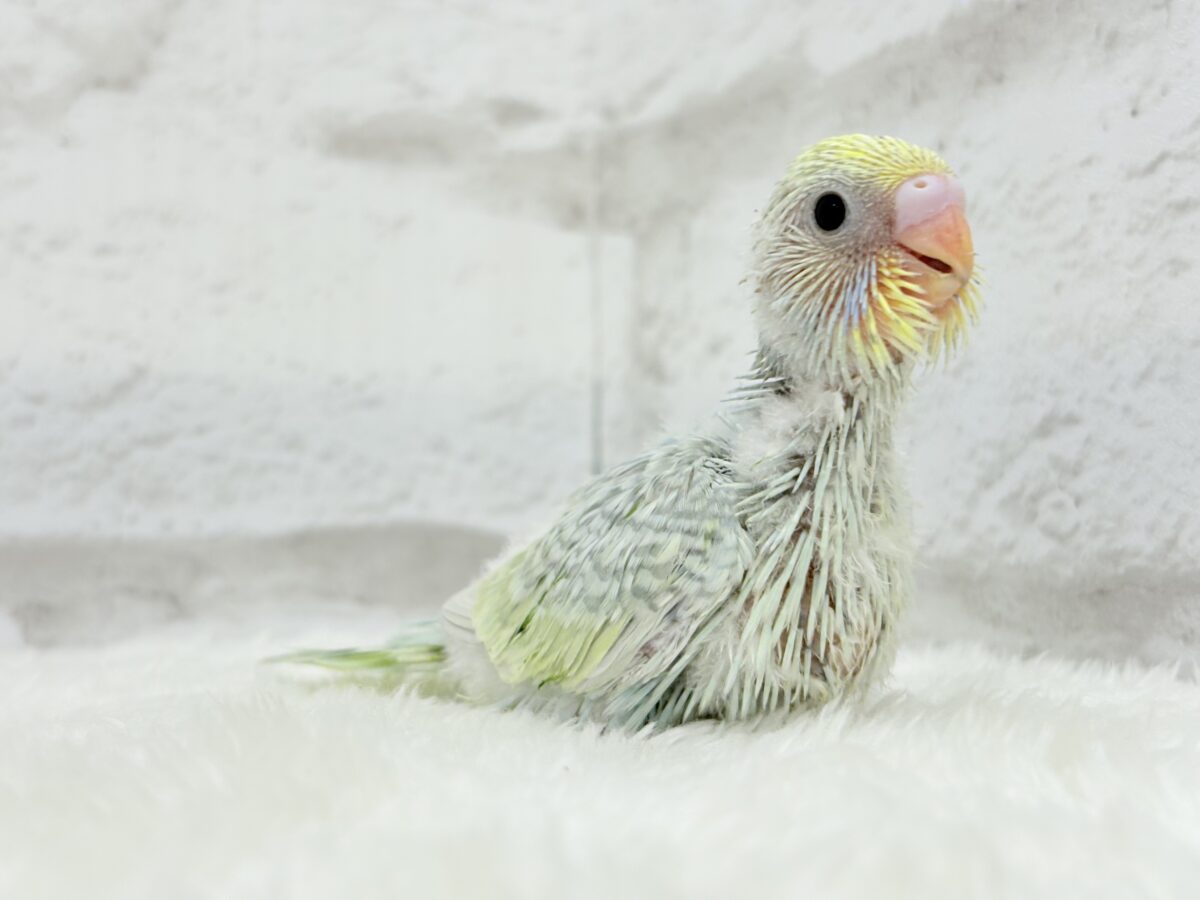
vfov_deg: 28.0
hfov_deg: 36.8
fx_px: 1803
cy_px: 450
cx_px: 600
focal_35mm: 52
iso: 64
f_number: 1.6
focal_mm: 5.96
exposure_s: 1/100
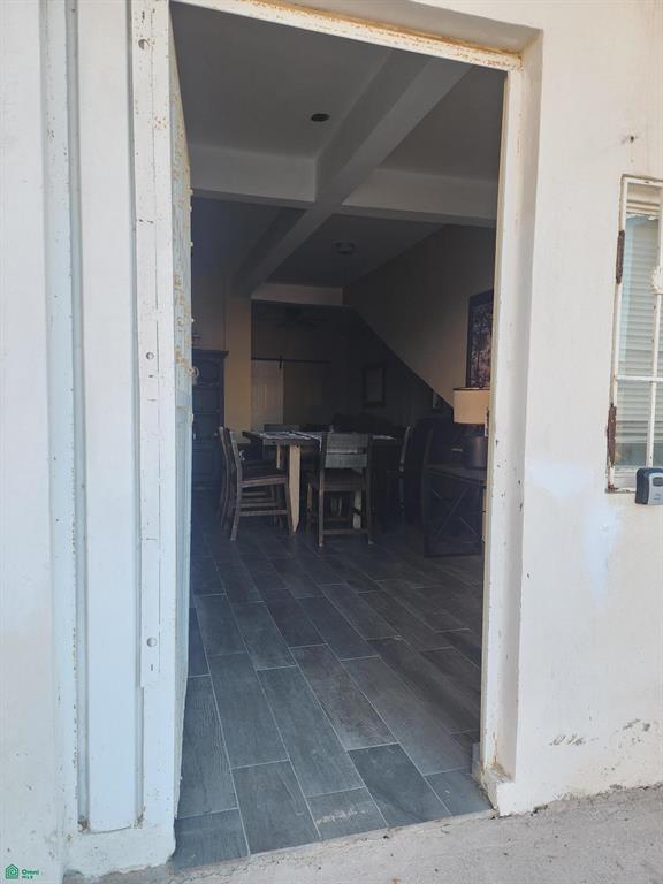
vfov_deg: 73.9
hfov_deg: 58.9
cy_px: 442
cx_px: 332
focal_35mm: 23
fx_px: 587
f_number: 1.8
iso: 50
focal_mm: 6.4
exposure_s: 1/180
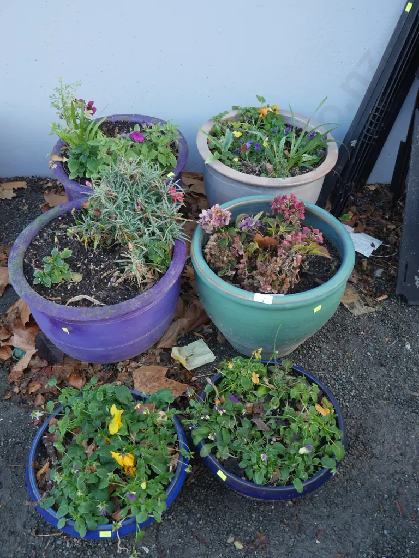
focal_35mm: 38
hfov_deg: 37.7
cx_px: 210
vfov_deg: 49.0
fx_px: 613
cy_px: 279
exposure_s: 1/60
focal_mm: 19
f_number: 4.1
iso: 400
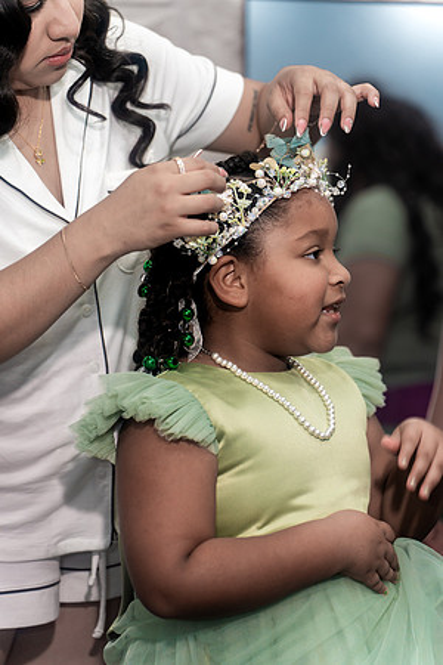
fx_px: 2326
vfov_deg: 16.3
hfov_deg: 10.9
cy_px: 332
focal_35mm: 126
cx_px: 222
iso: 1600
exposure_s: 1/250
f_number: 3.2
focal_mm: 126
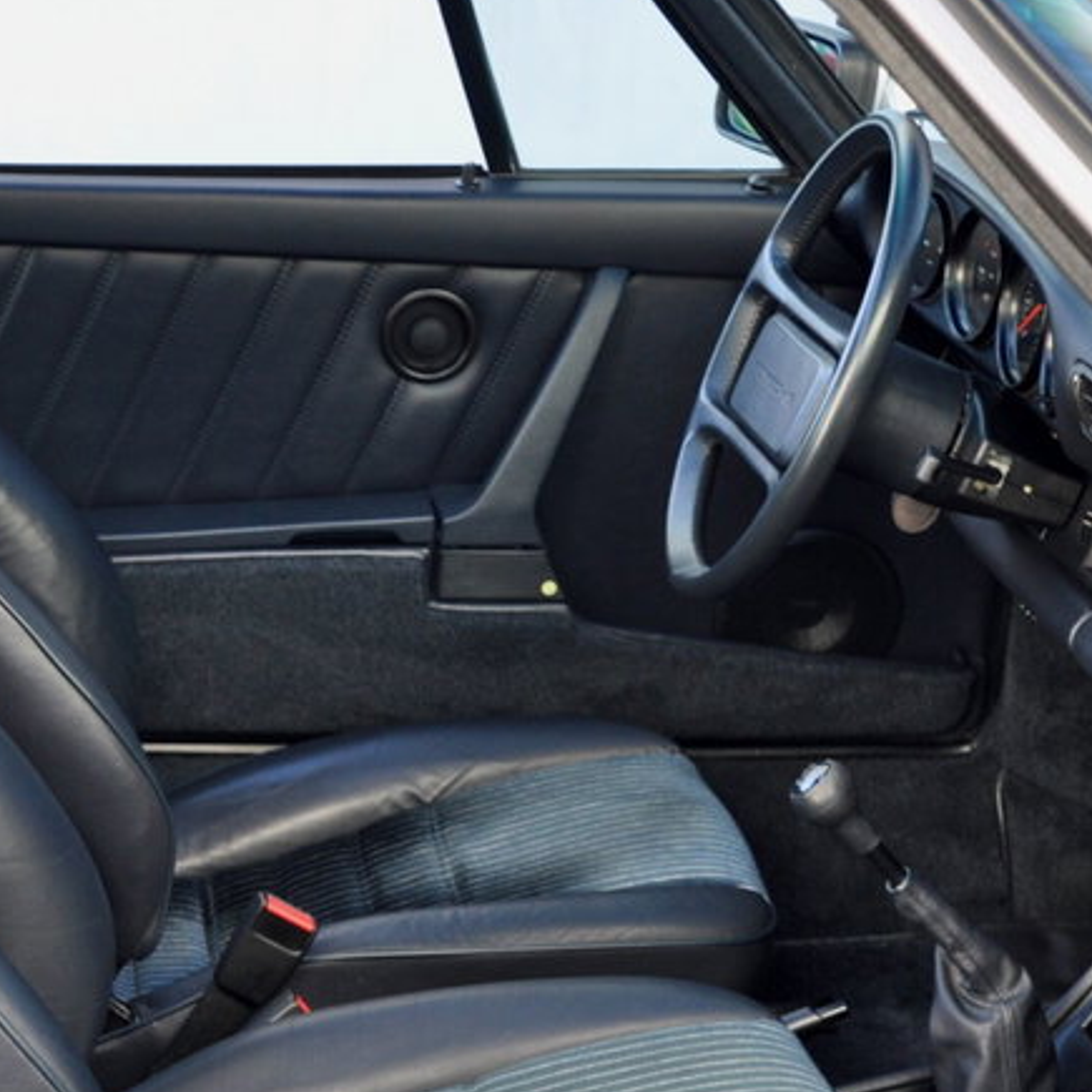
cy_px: 816
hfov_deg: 16.5
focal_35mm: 105
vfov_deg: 16.5
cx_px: 374
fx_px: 3747
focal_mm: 35
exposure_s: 1/50
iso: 500
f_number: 4.2
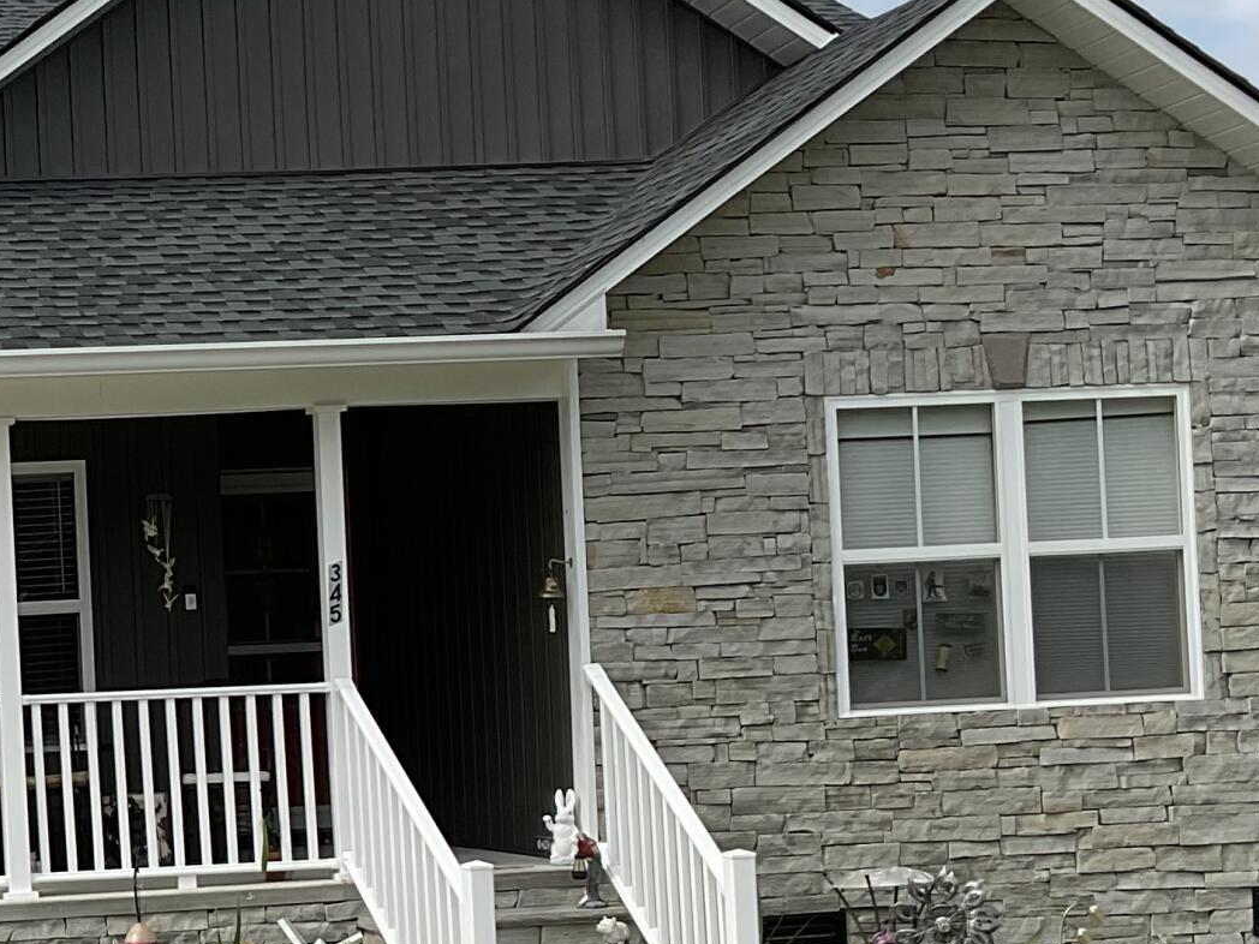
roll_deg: +3.4
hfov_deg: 22.3
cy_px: 725
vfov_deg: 17.7
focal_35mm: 83
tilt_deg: -2.2
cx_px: -126
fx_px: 3019
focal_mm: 3
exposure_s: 1/2227
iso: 16
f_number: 1.8
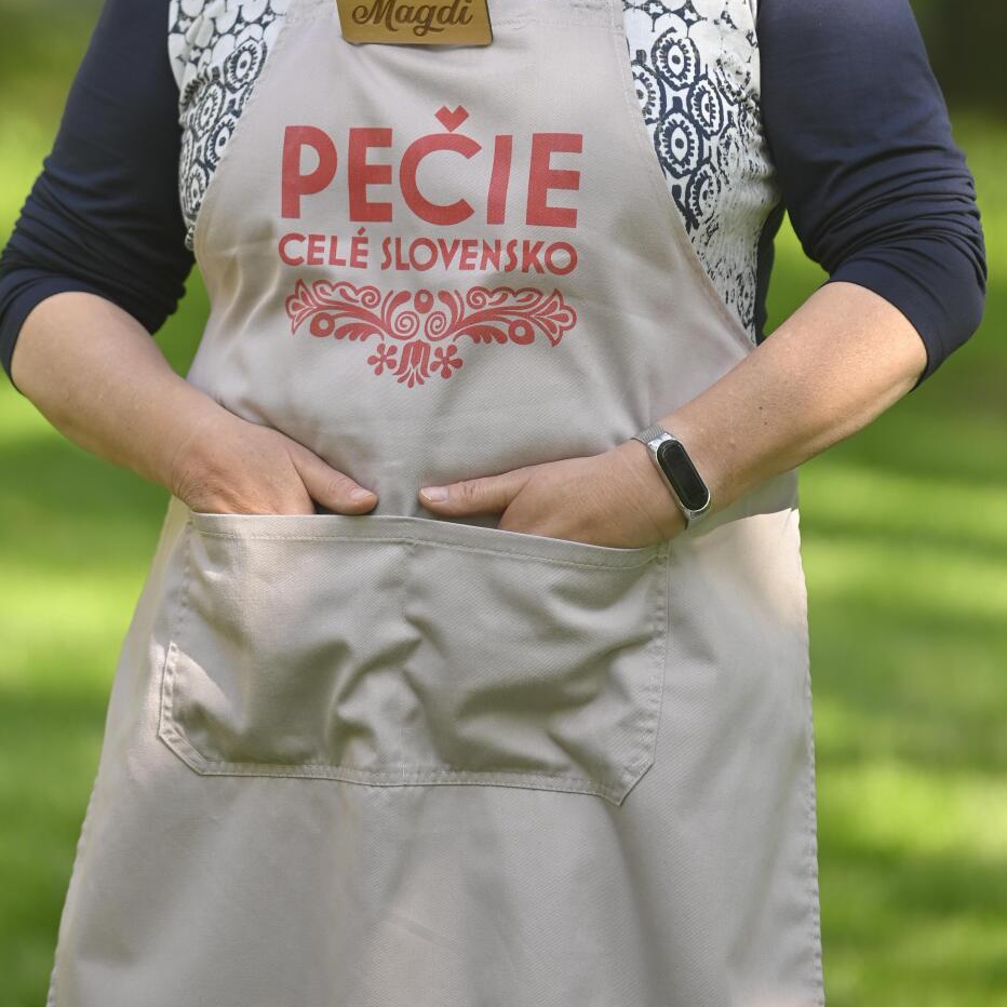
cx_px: 406
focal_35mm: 263
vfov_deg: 6.6
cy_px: 112
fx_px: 8656
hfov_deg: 6.7
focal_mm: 160
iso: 200
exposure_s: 1/640
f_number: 4
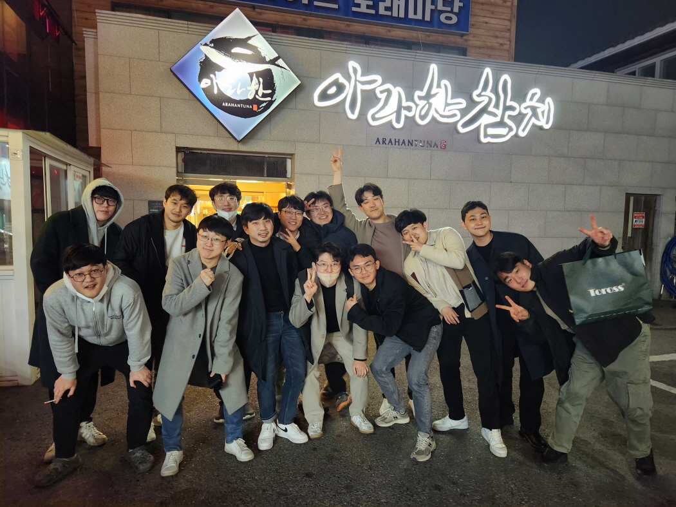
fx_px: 449
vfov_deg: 58.9
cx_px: 338
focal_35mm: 23
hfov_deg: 73.9
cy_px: 254
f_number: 1.8
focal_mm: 5.4
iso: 1000
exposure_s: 1/24
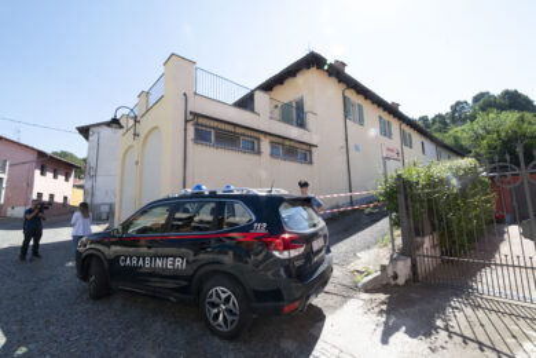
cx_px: 268
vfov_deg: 77.3
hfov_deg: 100.4
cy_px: 179
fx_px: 223
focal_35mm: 15
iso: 4000
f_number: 18
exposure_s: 1/1250
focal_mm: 10
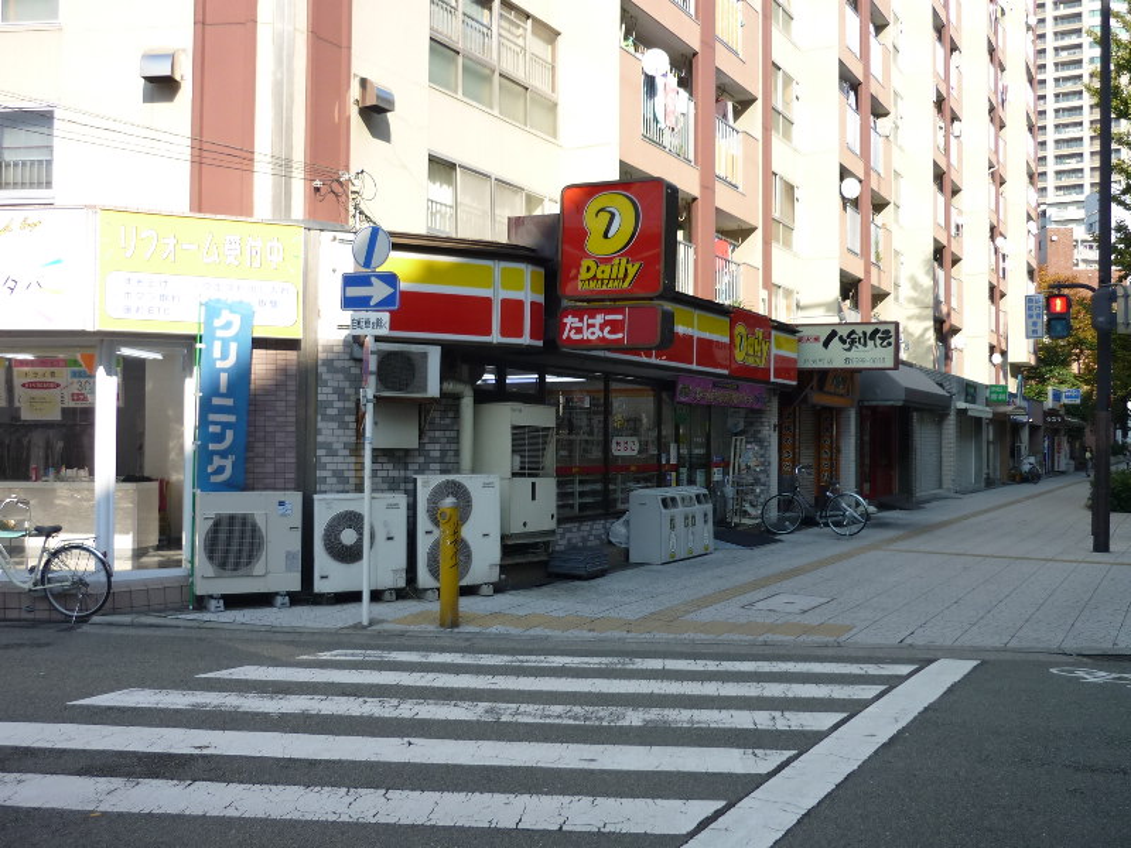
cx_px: 566
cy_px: 424
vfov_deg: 42.9
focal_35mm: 33
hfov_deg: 55.4
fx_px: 1078
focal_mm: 5.5
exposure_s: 1/640
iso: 80
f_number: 2.8
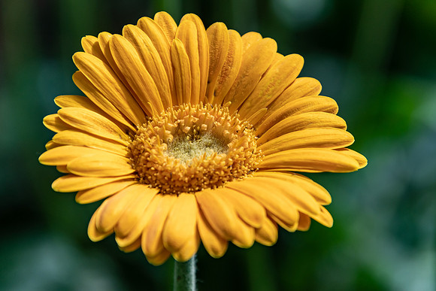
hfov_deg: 4.6
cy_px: 146
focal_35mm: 450
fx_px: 5451
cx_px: 218
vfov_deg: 3.1
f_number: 8
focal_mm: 300
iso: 400
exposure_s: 1/800
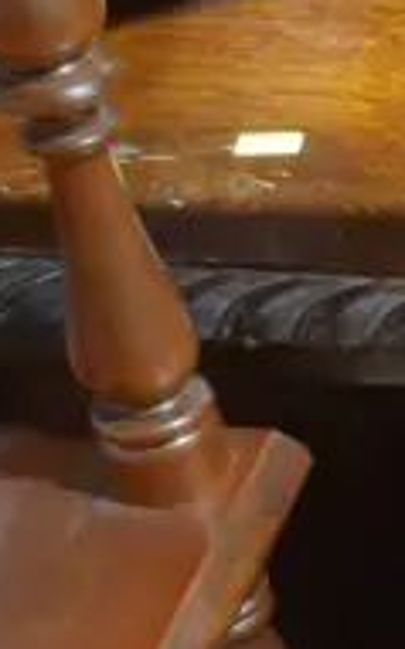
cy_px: 367
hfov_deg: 6.6
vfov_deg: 13.2
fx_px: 2814
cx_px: 1617
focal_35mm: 159
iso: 2000
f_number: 3.5
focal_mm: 14
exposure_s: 1/60
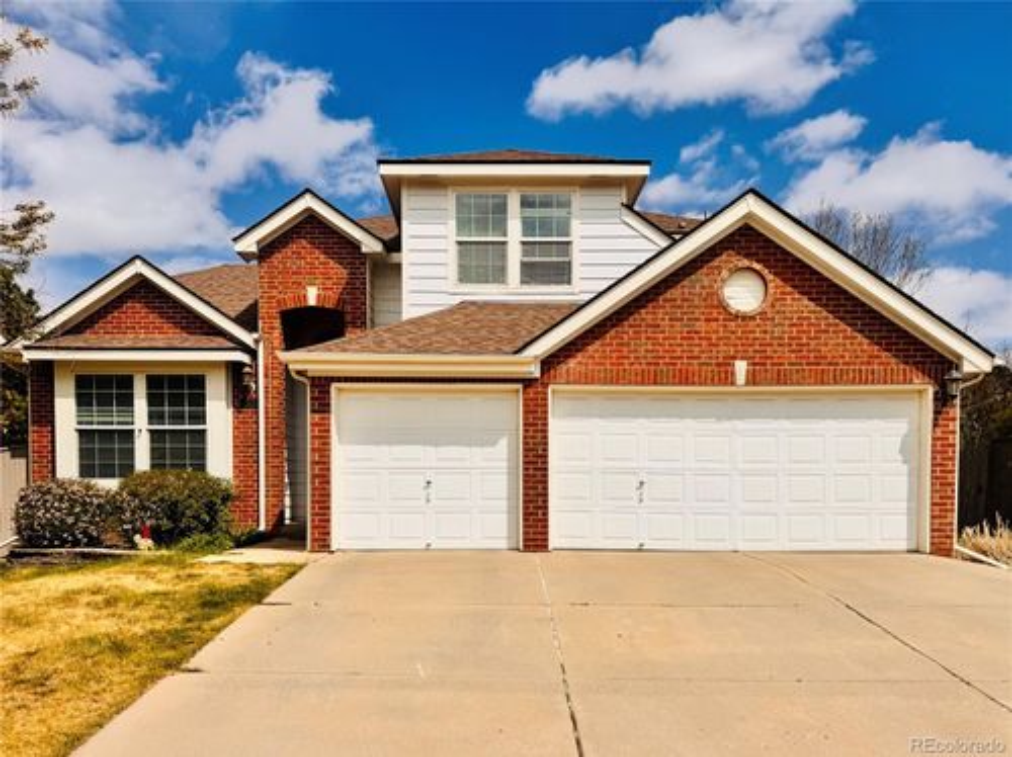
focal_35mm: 24
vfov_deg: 56.7
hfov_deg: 71.6
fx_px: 701
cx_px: 506
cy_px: 378
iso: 64
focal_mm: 6.76
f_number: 1.78
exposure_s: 1/12346
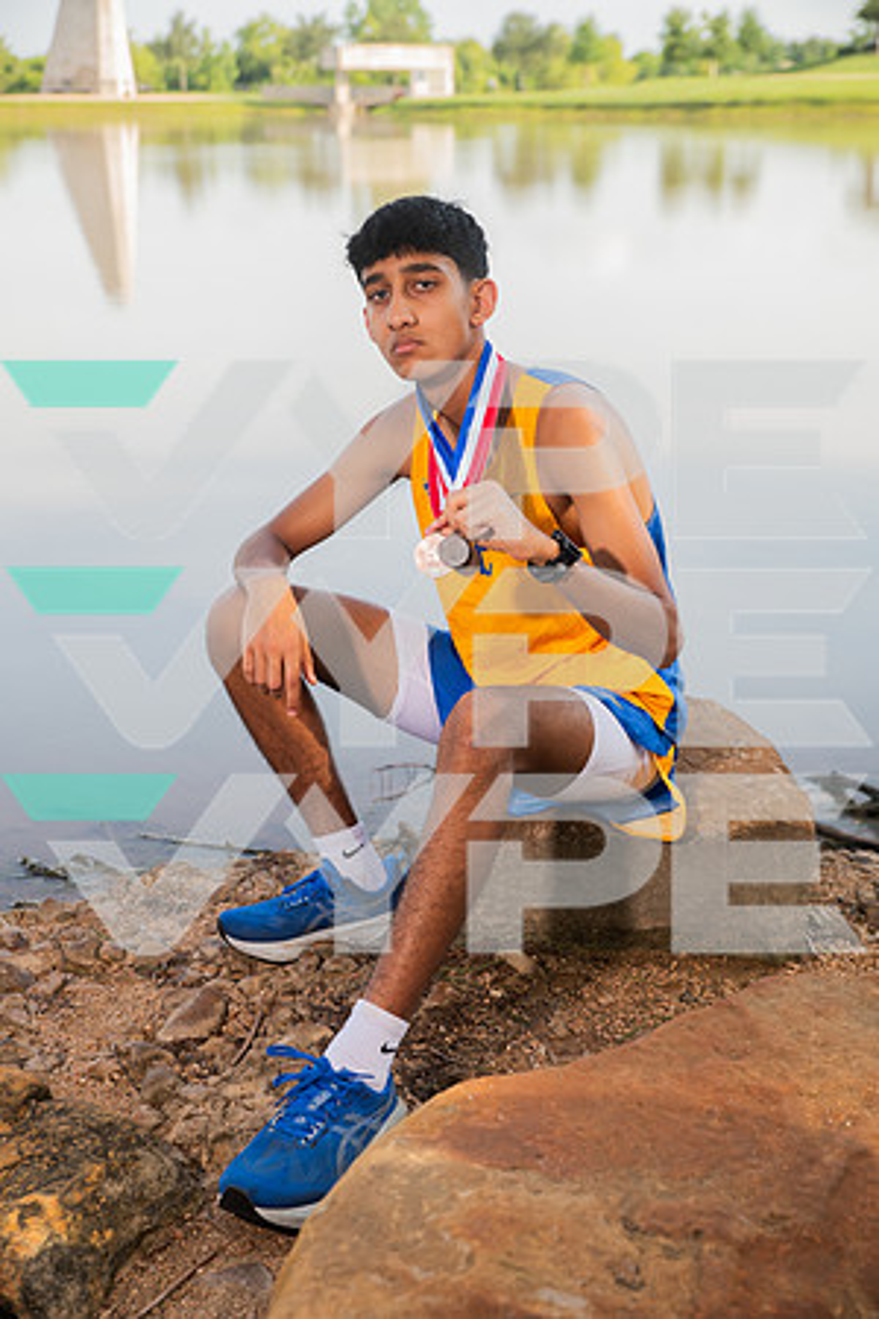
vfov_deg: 38.2
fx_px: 1904
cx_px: 440
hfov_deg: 26.0
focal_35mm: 52
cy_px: 660
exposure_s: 1/400
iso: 250
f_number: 4.5
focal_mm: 52
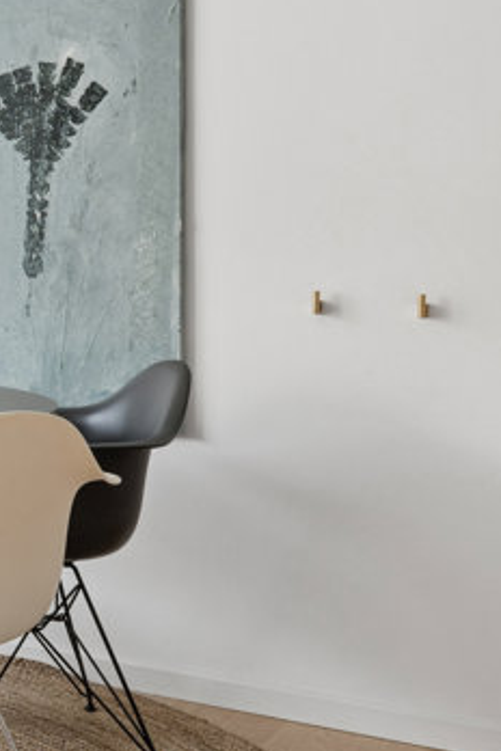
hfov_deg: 17.6
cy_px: 236
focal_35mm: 69
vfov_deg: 29.0
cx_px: -261
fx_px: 1440
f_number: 9
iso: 160
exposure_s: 1/15
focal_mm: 20
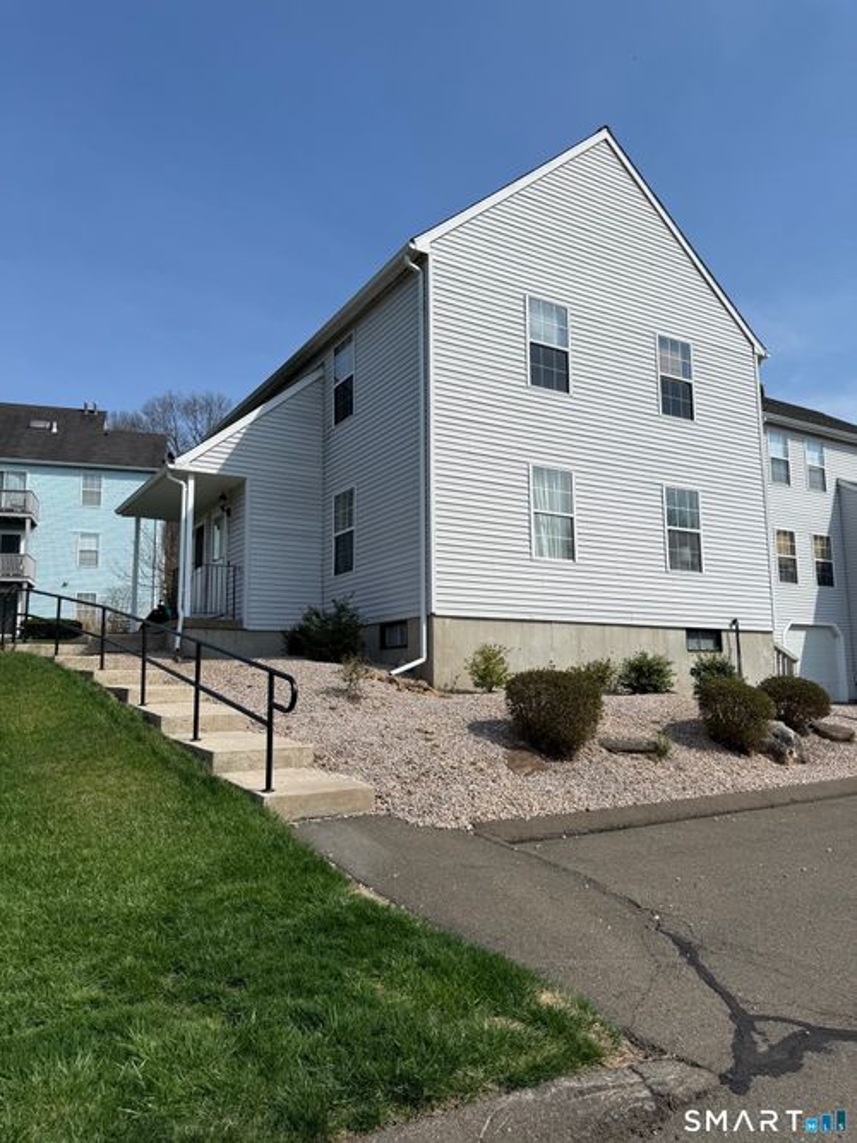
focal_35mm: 24
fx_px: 792
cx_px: 428
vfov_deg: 71.6
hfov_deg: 56.8
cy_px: 572
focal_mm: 6.76
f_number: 1.78
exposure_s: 1/6173
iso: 80
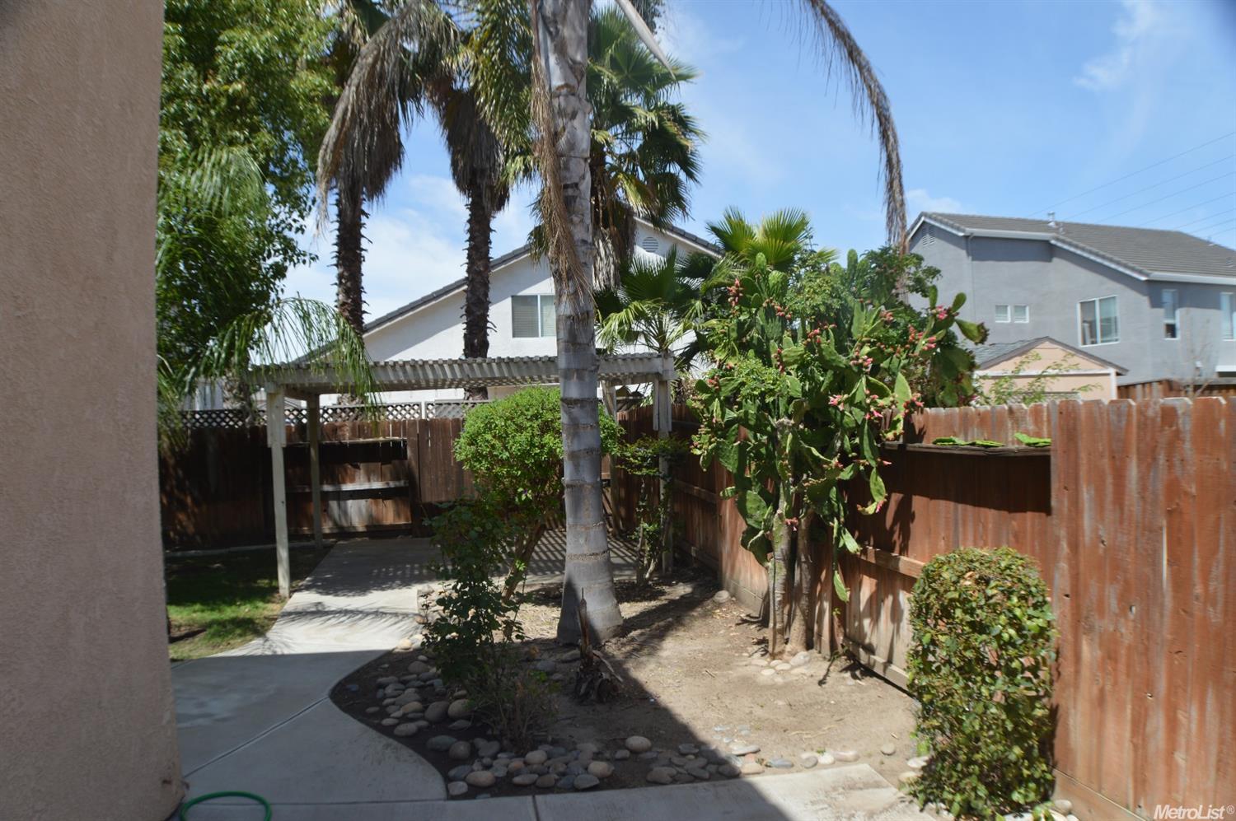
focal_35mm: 33
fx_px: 1132
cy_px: 410
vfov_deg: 39.9
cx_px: 618
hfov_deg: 57.3
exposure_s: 1/200
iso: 100
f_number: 7.1
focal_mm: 22
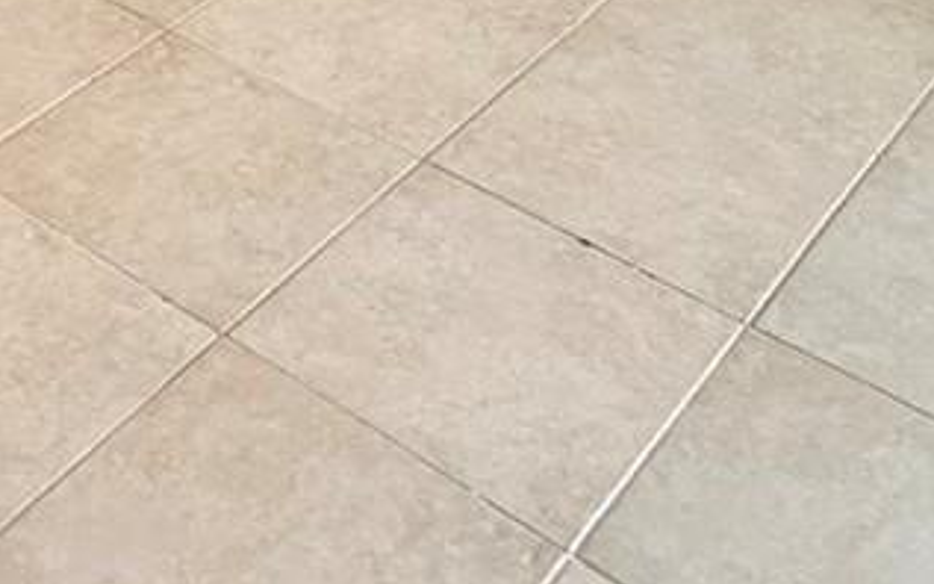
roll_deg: +0.1
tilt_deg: -5.0
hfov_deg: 26.3
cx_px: 44
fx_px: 1909
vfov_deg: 12.7
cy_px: -894
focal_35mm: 75
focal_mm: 2.22
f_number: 2.2
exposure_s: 1/120
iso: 200
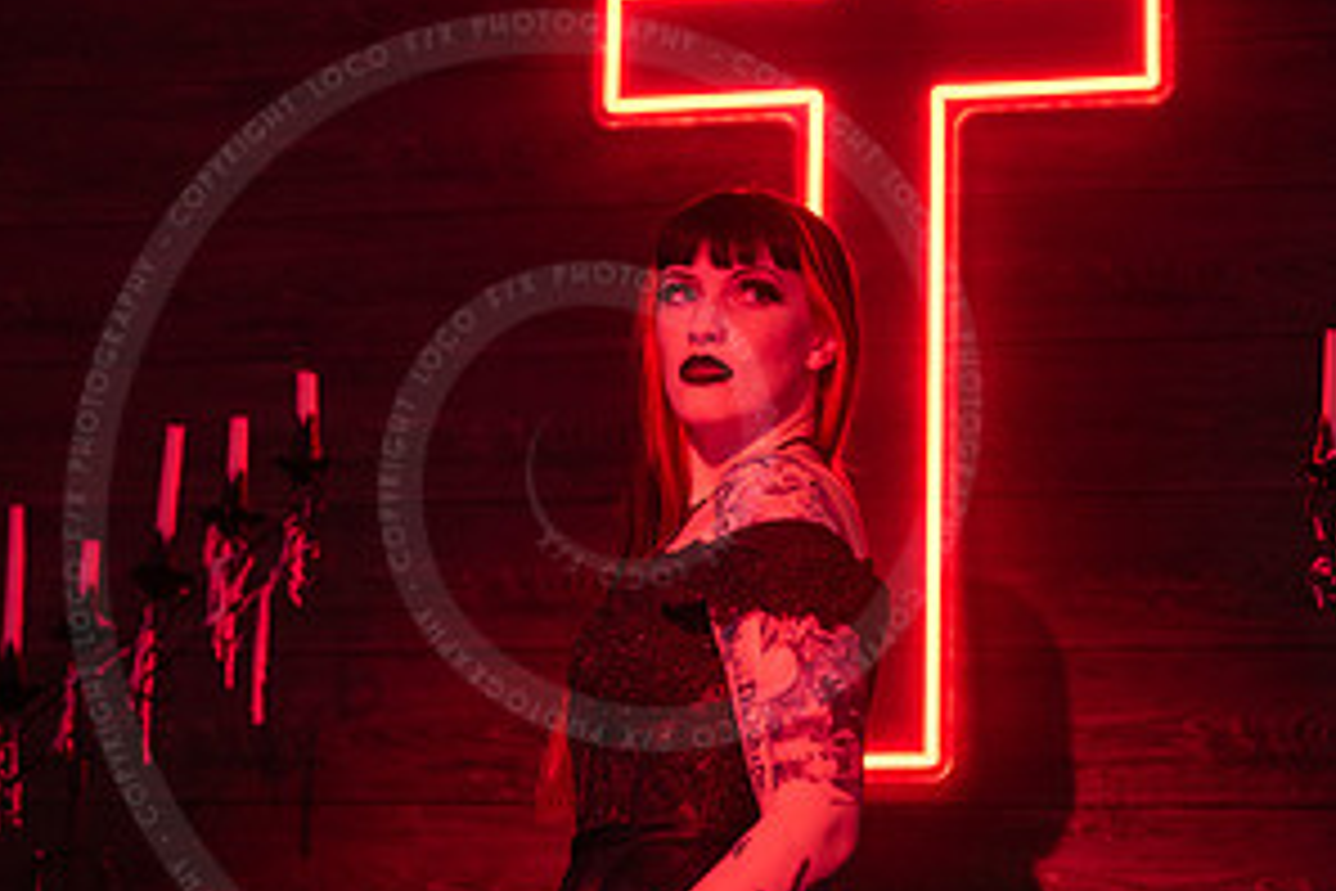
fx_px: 3711
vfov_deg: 13.7
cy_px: 558
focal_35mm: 100
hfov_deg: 20.4
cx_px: 670
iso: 1600
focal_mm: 66
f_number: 2.4
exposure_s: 1/200
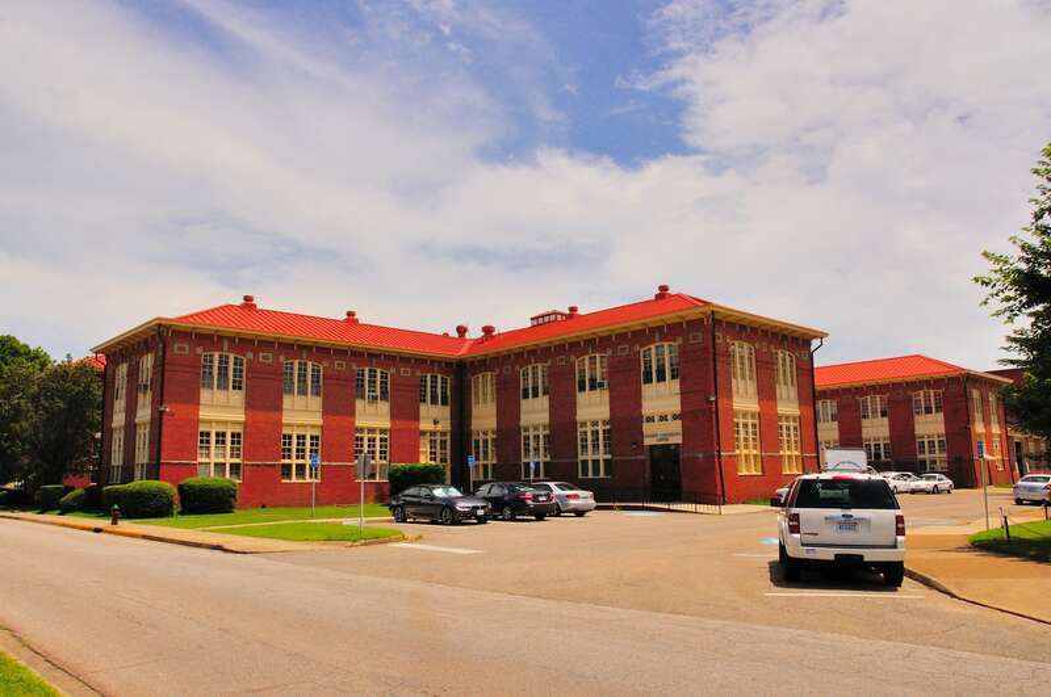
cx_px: 526
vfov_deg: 47.8
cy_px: 348
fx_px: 787
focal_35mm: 27
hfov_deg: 67.5
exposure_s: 1/160
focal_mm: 18
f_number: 22
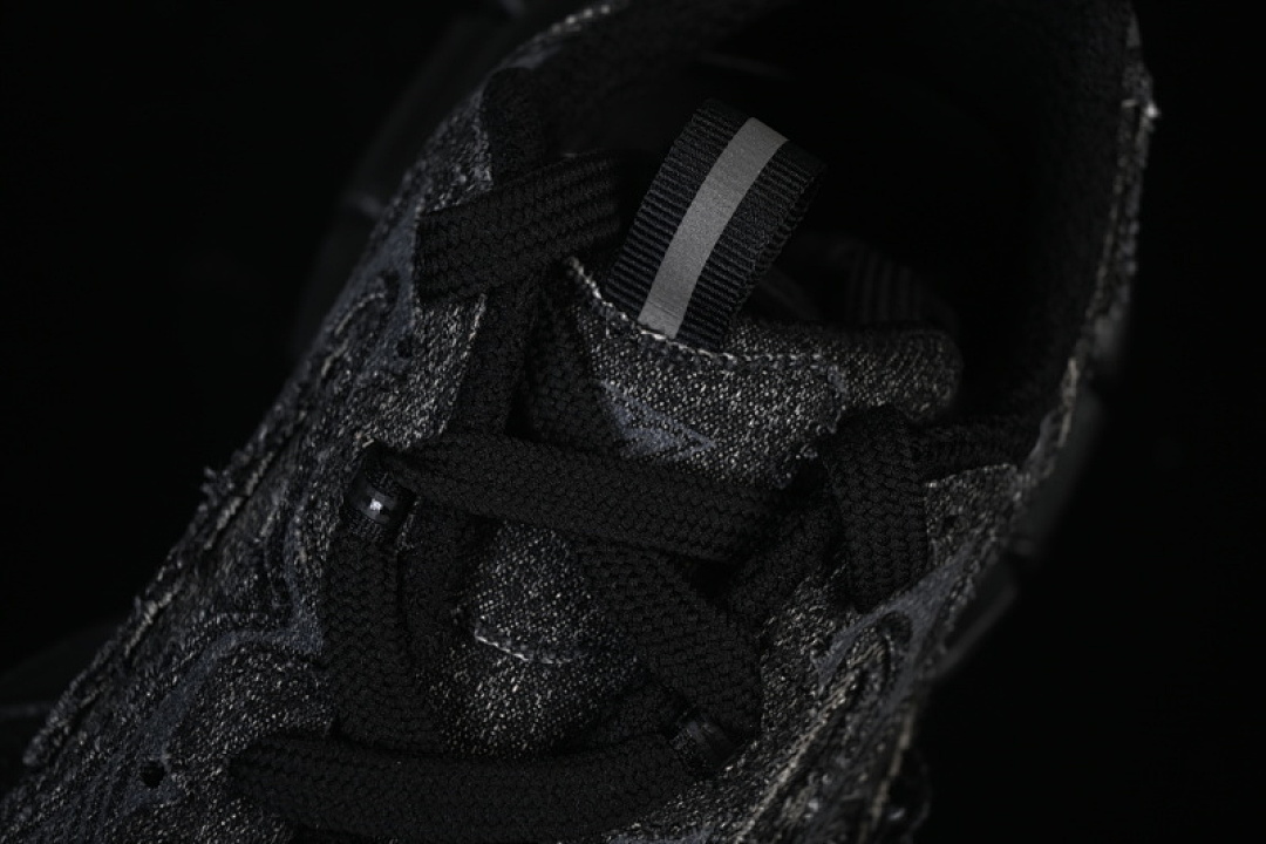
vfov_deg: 18.2
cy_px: 422
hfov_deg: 27.0
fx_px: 2637
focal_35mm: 75
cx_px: 633
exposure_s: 1/125
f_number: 7.1
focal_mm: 50
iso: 160
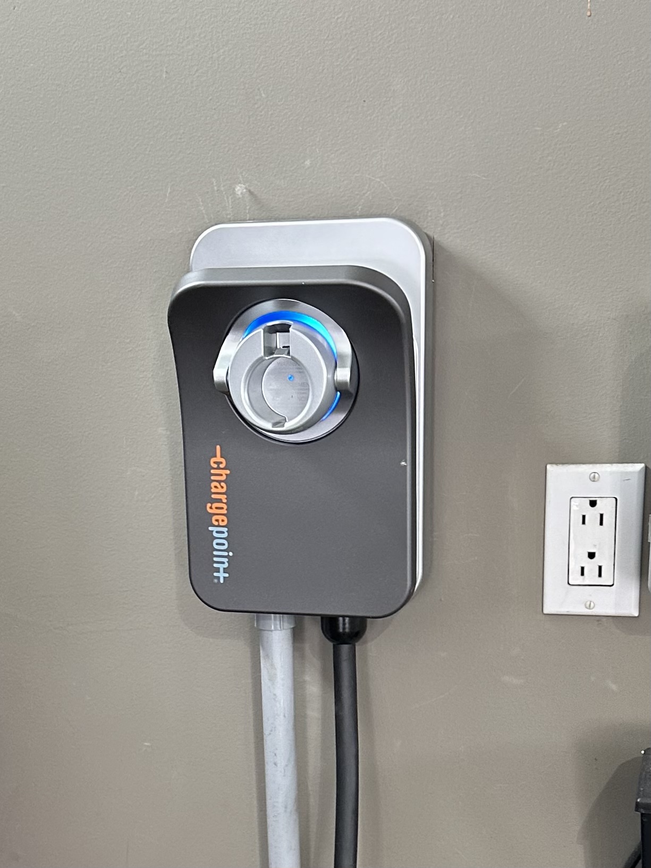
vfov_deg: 71.6
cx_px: 326
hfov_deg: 56.8
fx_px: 602
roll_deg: +0.9
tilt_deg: -16.6
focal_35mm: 24
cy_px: 434
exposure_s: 1/65
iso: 250
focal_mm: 6.86
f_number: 1.78
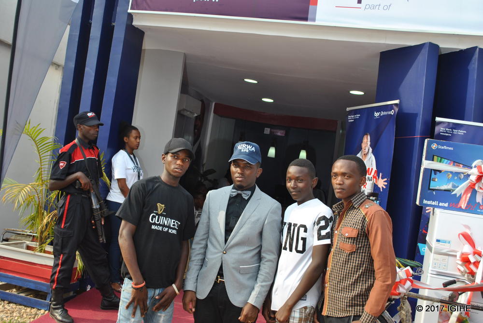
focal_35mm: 44
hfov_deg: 44.9
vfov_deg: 30.9
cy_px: 162
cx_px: 242
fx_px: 584
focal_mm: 29
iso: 125
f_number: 5.6
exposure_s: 1/125
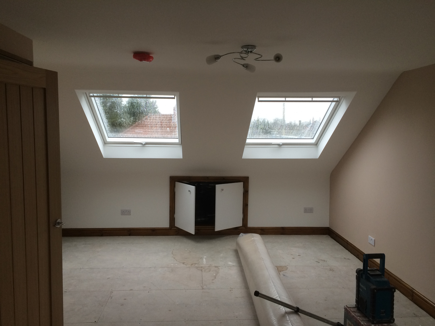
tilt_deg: -5.8
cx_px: 218
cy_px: 163
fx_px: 364
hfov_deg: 61.7
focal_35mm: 29
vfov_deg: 48.2
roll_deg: -0.3
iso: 40
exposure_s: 1/40
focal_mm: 4.15
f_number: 2.2
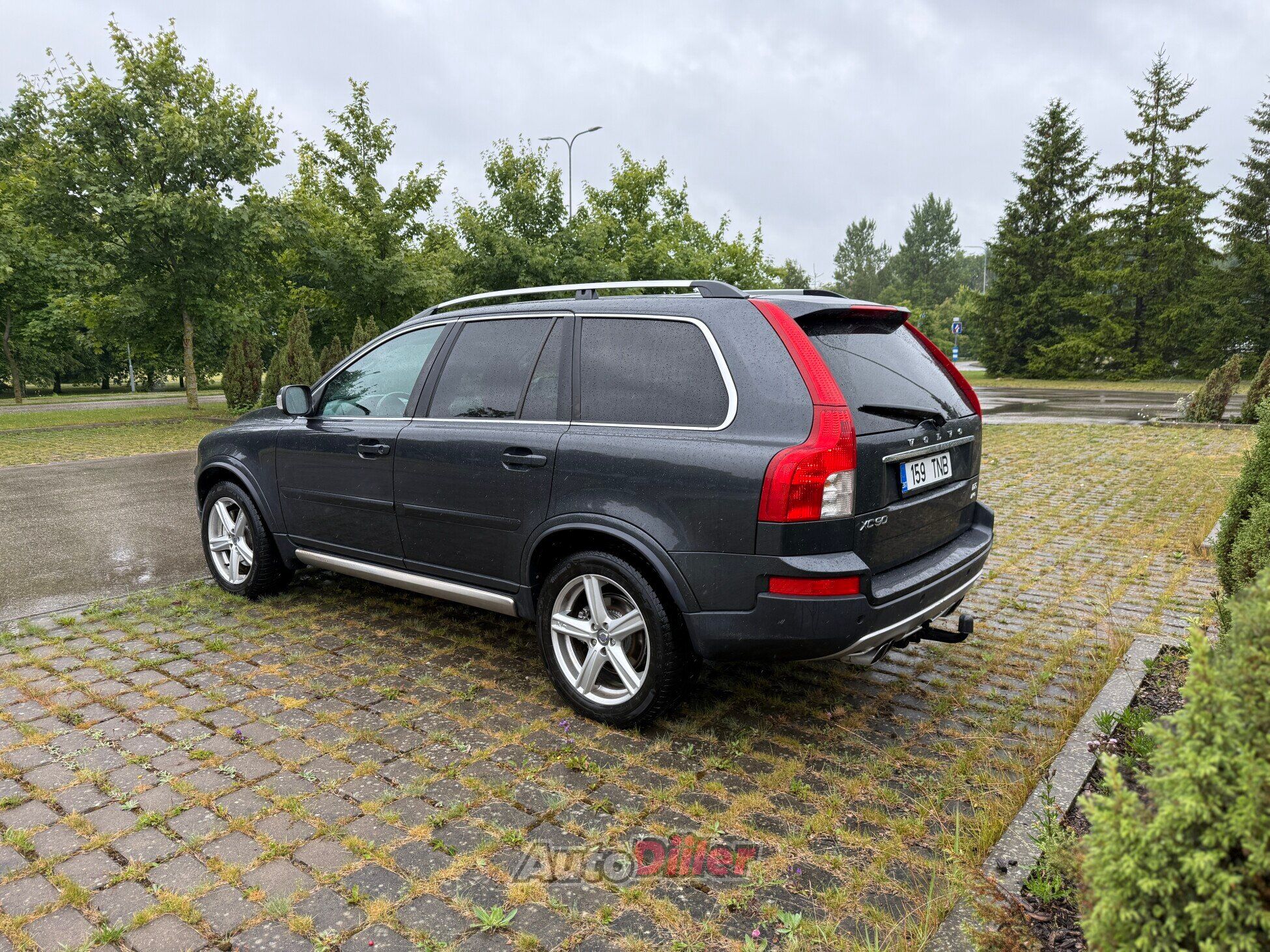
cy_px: 476
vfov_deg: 56.8
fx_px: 881
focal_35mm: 24
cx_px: 635
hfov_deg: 71.6
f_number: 1.78
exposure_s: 1/695
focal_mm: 6.76
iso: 100
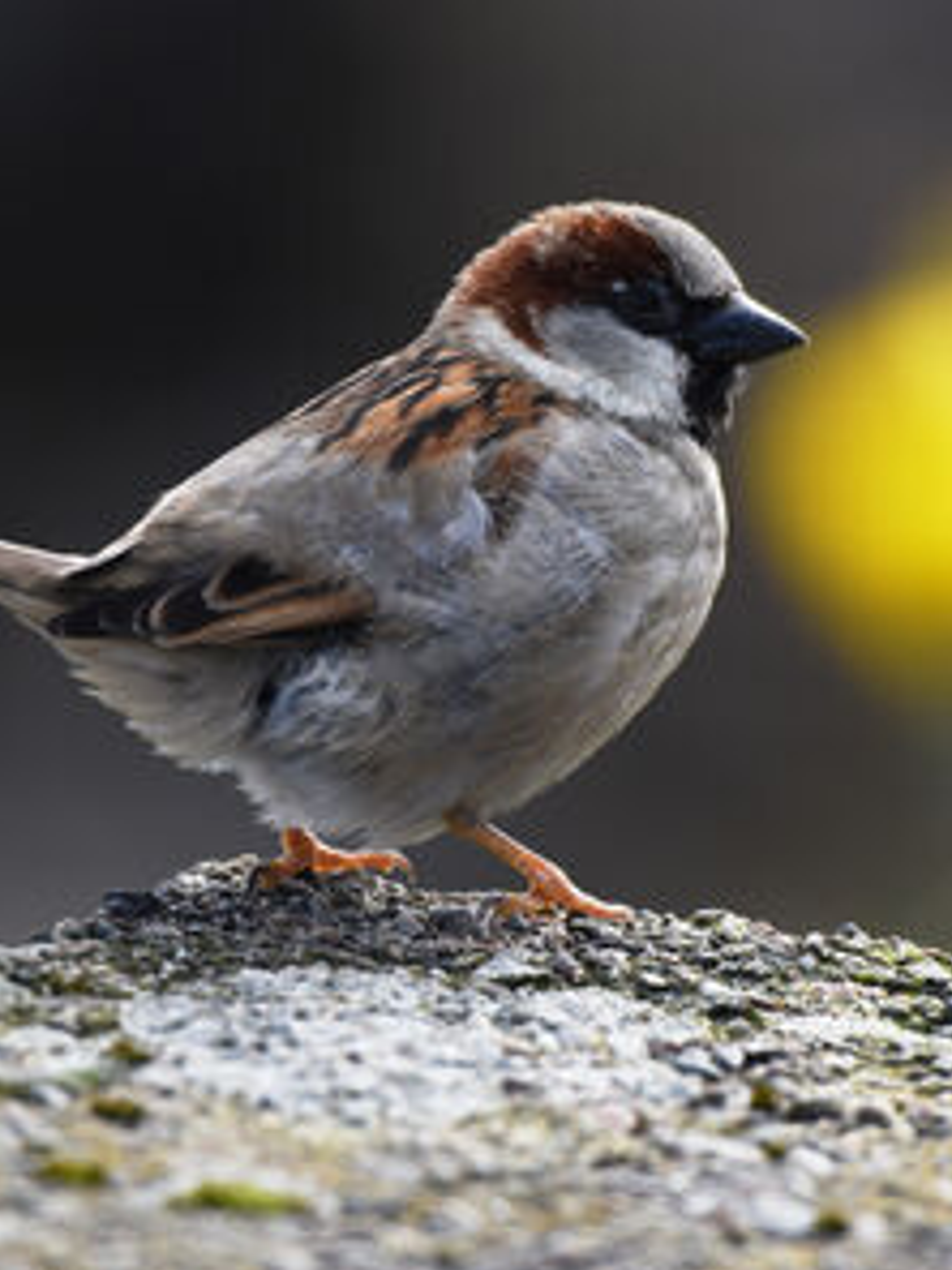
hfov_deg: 1.1
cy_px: 635
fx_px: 47926
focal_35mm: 1307
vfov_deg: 1.5
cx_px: 611
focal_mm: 600
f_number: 6.3
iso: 200
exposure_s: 1/500
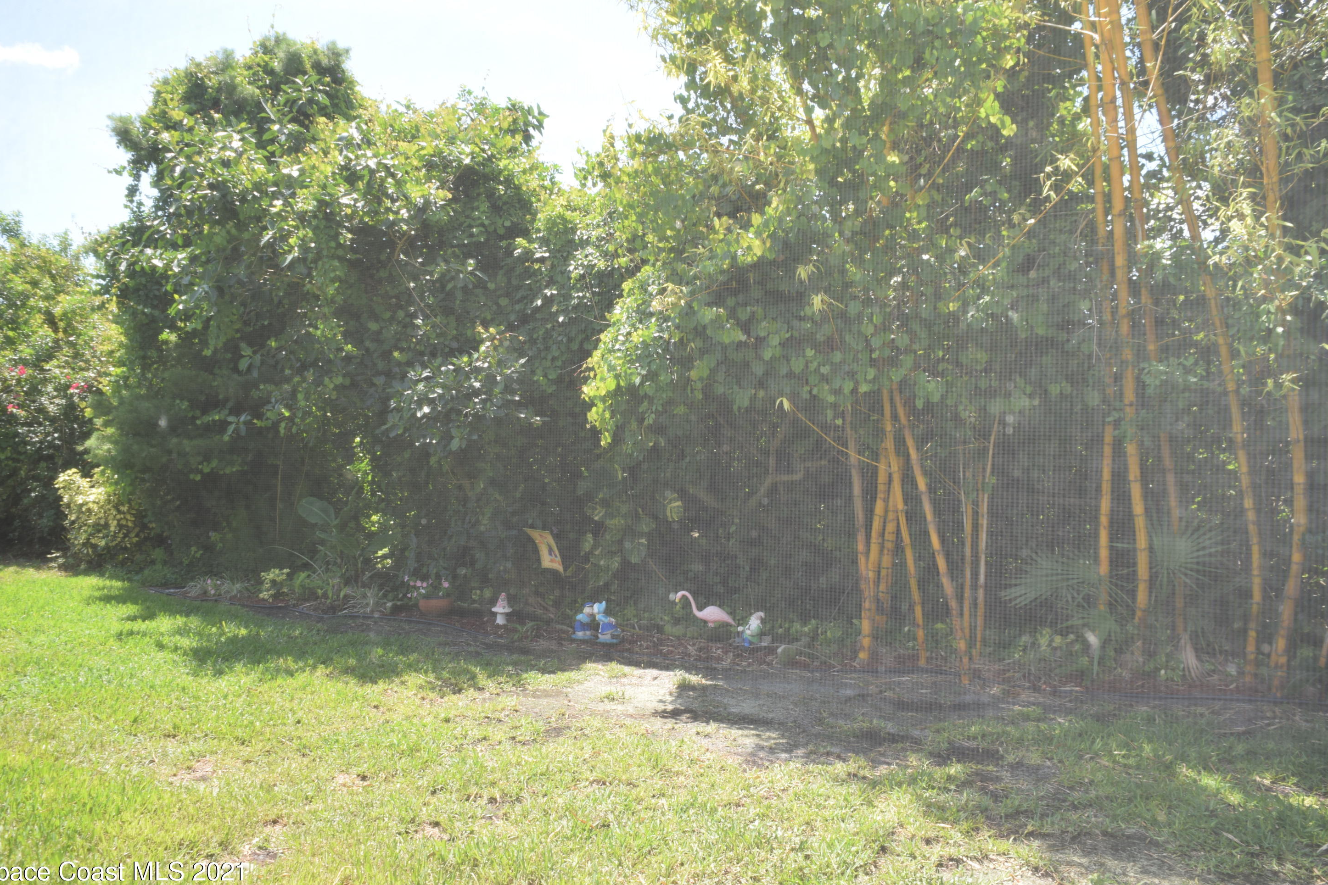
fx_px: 1033
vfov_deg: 46.4
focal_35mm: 28
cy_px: 453
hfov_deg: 65.5
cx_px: 664
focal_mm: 18
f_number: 5.6
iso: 125
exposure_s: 1/125
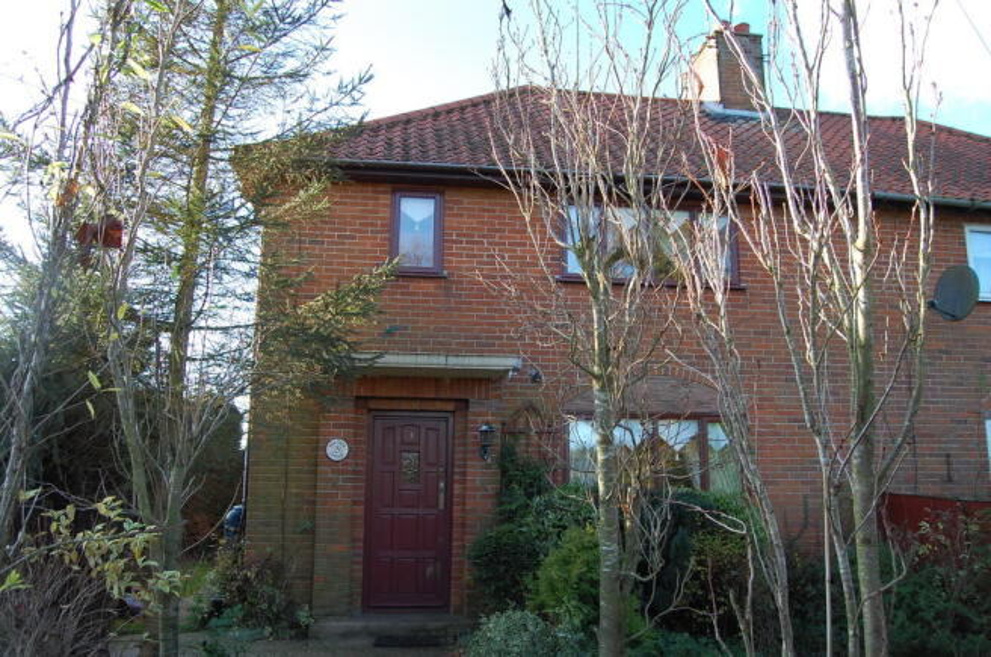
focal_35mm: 27
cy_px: 328
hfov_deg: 67.5
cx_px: 496
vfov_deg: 47.8
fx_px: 742
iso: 320
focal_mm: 18
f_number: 5.6
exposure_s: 1/125
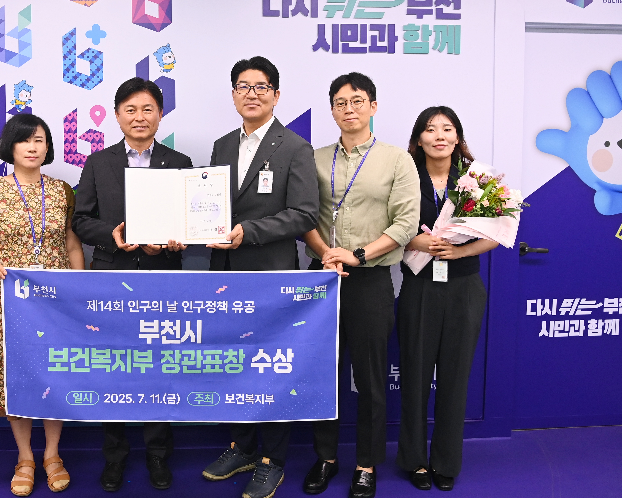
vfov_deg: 44.5
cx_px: 198
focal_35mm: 33
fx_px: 608
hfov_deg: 53.0
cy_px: 219
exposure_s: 1/100
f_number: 6.3
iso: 2500
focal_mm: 24
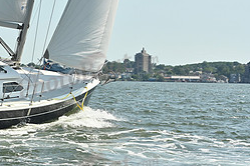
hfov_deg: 12.4
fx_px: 1132
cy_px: 36
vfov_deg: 8.4
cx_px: -34
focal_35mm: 163
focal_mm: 70
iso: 320
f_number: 8
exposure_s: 1/1250
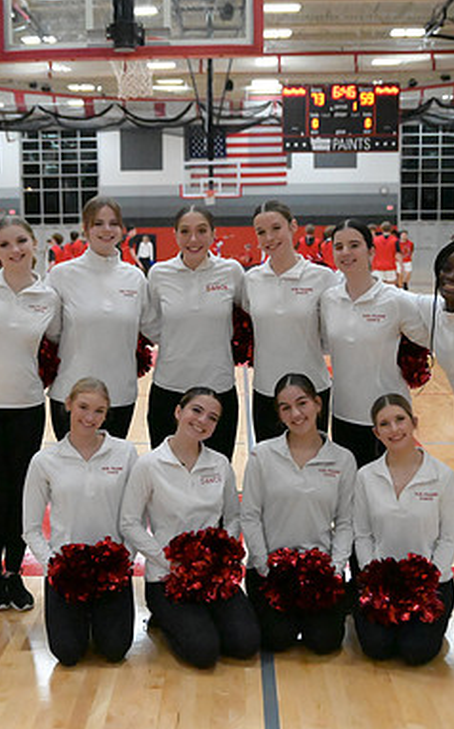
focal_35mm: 48
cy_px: 366
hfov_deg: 26.8
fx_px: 952
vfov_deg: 41.9
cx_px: 187
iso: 36000
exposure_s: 1/8000
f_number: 2.8
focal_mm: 31
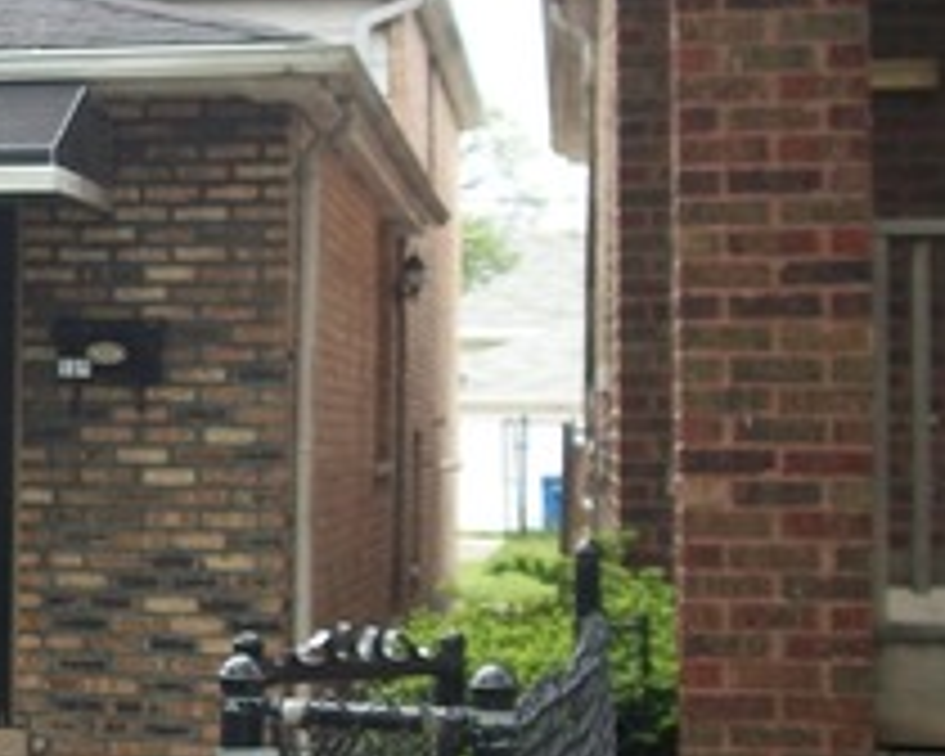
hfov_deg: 18.9
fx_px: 2657
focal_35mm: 95
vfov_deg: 16.2
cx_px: -243
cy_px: 369
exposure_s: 1/250
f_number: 2.9
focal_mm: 5.7
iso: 80
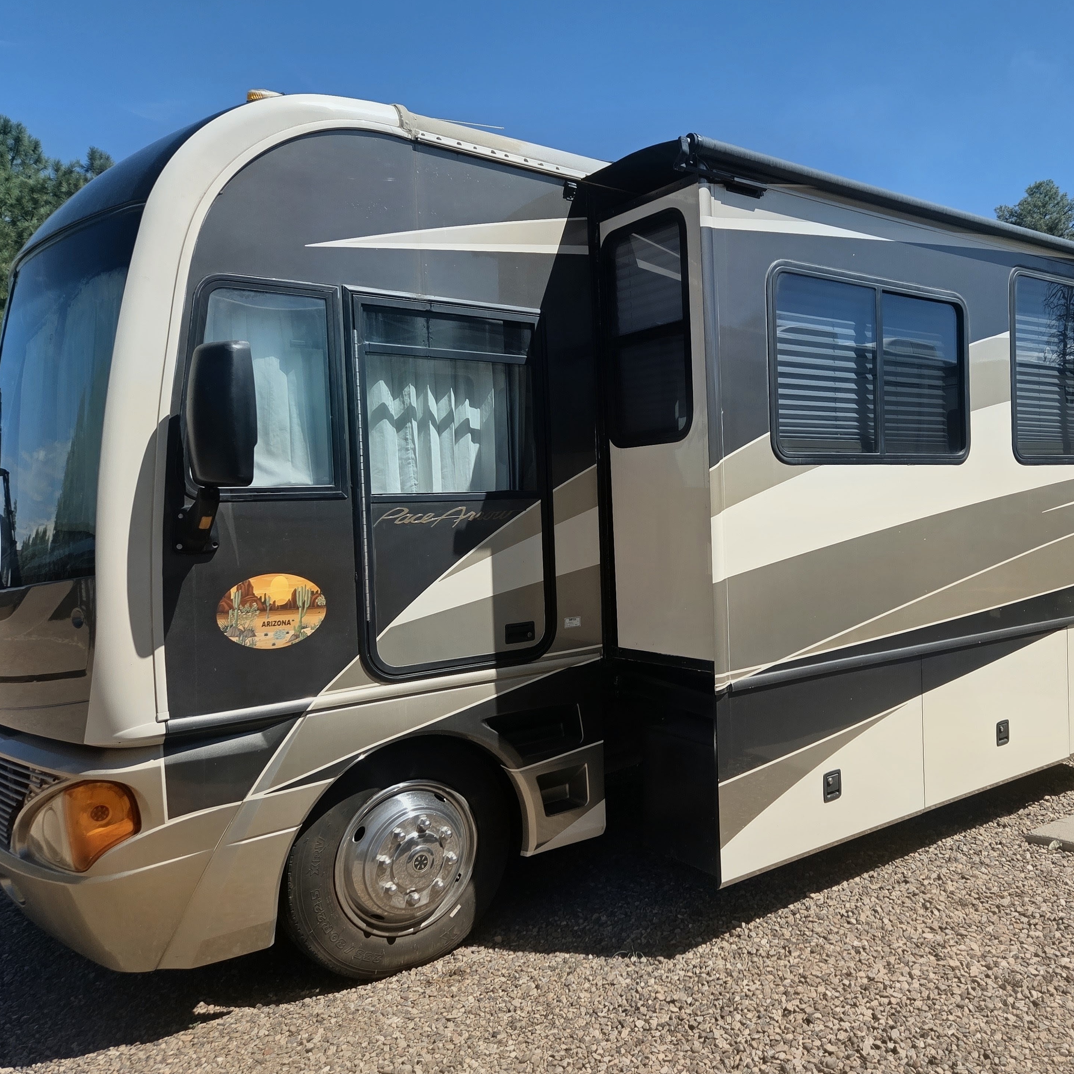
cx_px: 673
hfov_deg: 56.6
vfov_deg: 57.3
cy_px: 538
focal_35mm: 28
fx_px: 983
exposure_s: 1/5261
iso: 80
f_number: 1.8
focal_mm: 5.4
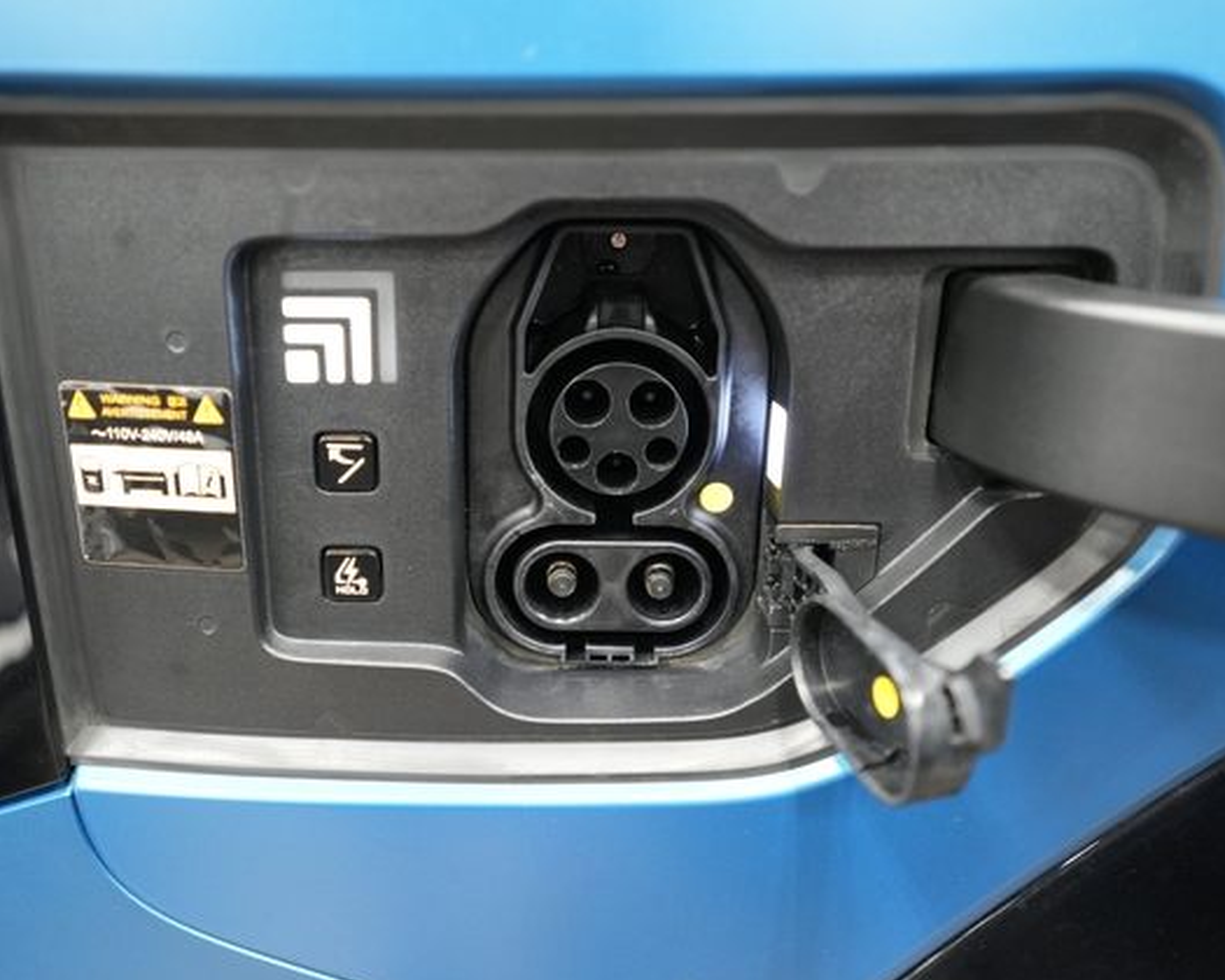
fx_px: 1160
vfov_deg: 45.8
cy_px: 495
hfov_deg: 55.6
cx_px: 558
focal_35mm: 32
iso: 3200
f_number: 2.8
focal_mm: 28
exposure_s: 1/250
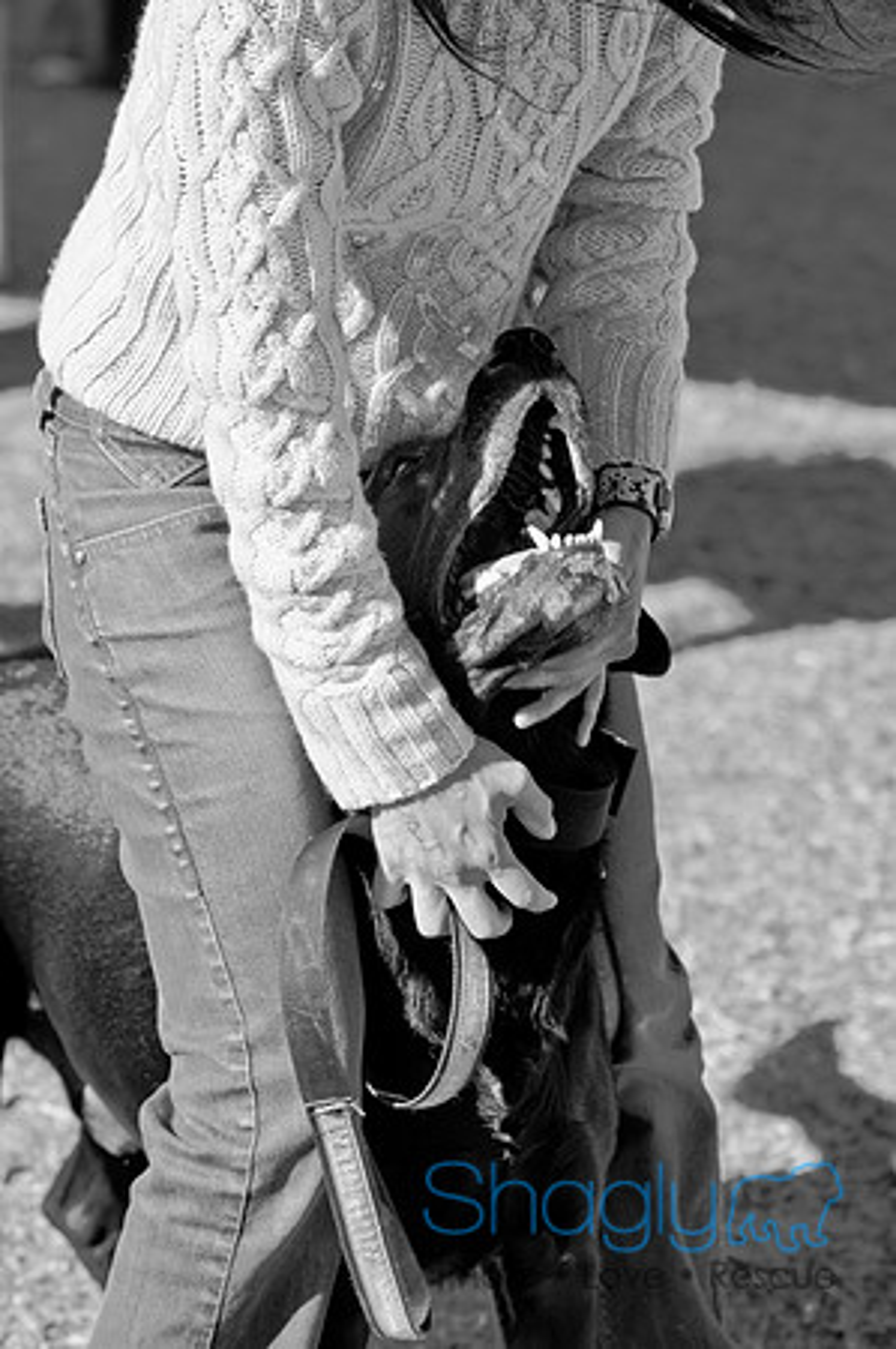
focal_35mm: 120
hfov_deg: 11.4
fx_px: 4490
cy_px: 674
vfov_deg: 17.1
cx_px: 448
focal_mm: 80
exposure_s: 1/800
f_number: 5
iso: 200
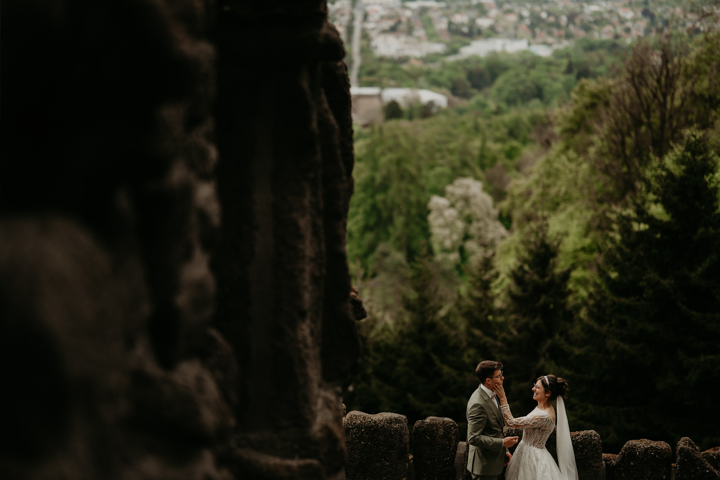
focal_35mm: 85
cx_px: 360
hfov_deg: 23.9
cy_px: 240
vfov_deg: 16.1
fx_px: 1700
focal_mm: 85
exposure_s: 1/1250
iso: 100
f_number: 1.6
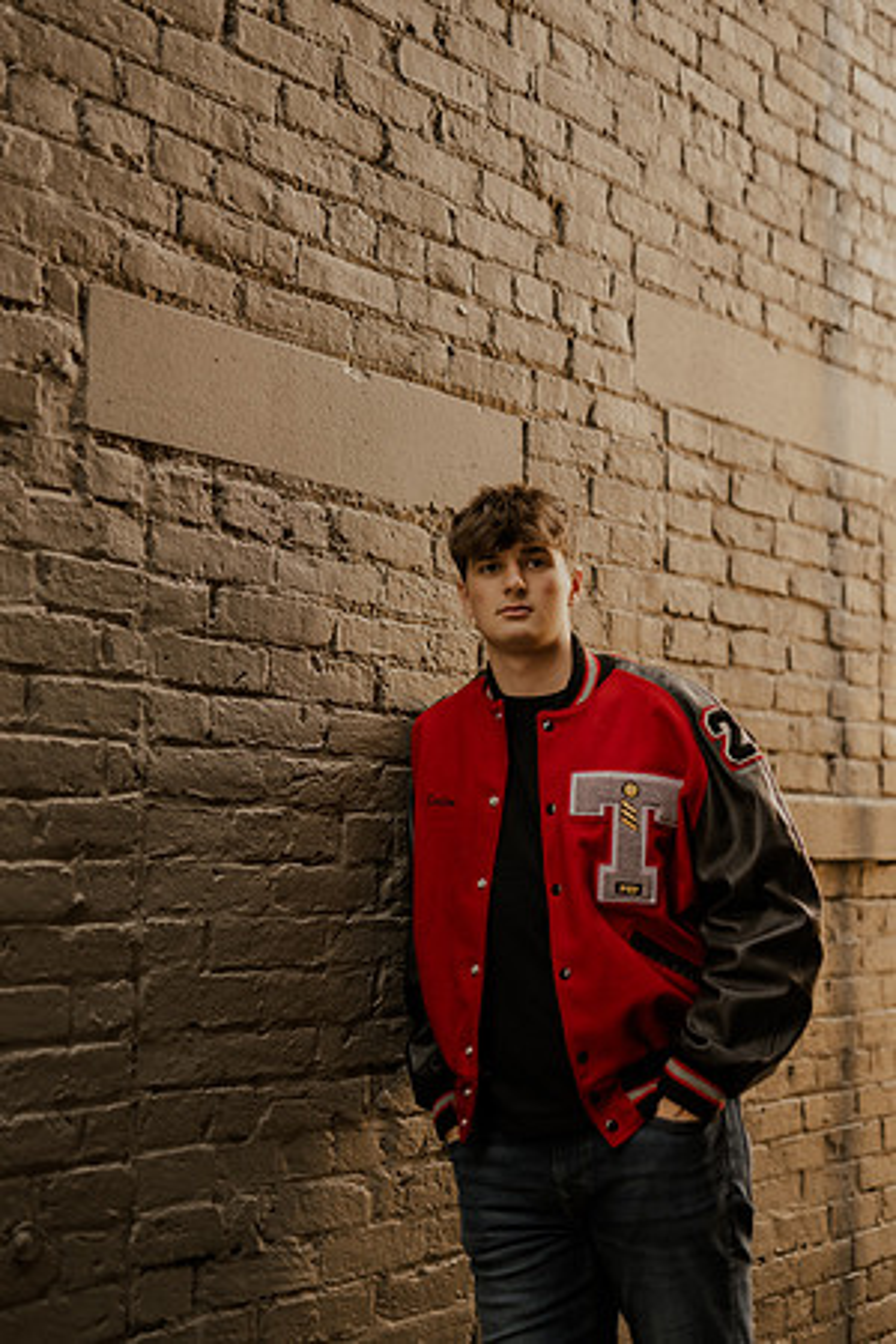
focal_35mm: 50
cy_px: 672
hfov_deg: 27.0
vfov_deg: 39.6
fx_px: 1867
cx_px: 448
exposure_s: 1/125
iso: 200
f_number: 1.8
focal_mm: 50
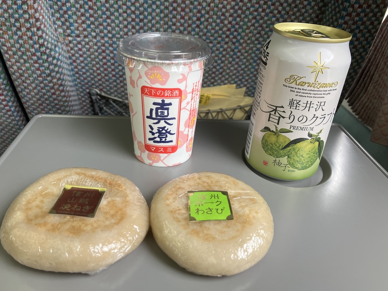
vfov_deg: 49.7
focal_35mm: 28
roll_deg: -4.4
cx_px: 194
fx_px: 314
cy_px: 146
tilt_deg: -30.7
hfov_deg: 63.4
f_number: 1.8
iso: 64
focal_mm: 3.99
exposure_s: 1/120
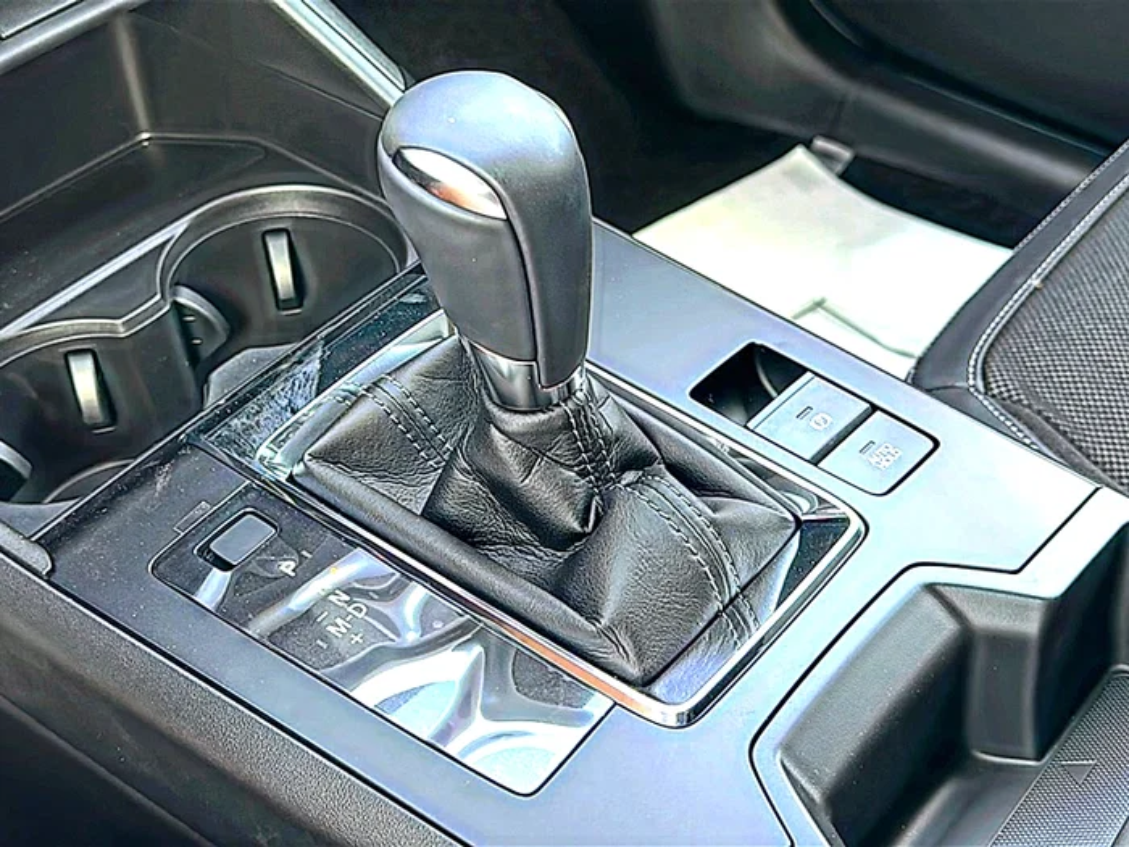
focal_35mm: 39
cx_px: 564
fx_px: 1272
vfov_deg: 36.8
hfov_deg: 47.9
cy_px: 424
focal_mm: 6.86
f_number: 1.78
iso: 50
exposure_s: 1/44
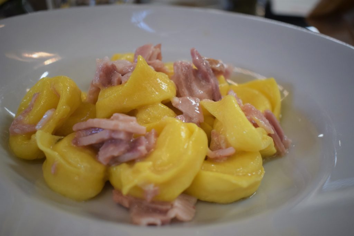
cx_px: 177
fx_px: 413
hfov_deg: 46.4
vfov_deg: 31.9
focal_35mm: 42
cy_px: 118
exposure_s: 1/125
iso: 1400
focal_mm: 28
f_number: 4.2
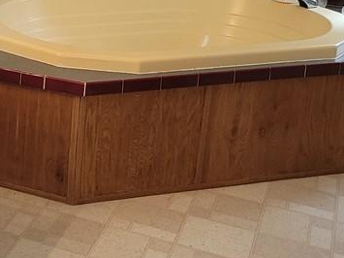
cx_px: -108
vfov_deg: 19.1
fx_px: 745
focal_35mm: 75
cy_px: -3
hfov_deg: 23.0
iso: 125
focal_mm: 5.4
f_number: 1.8
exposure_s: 1/60
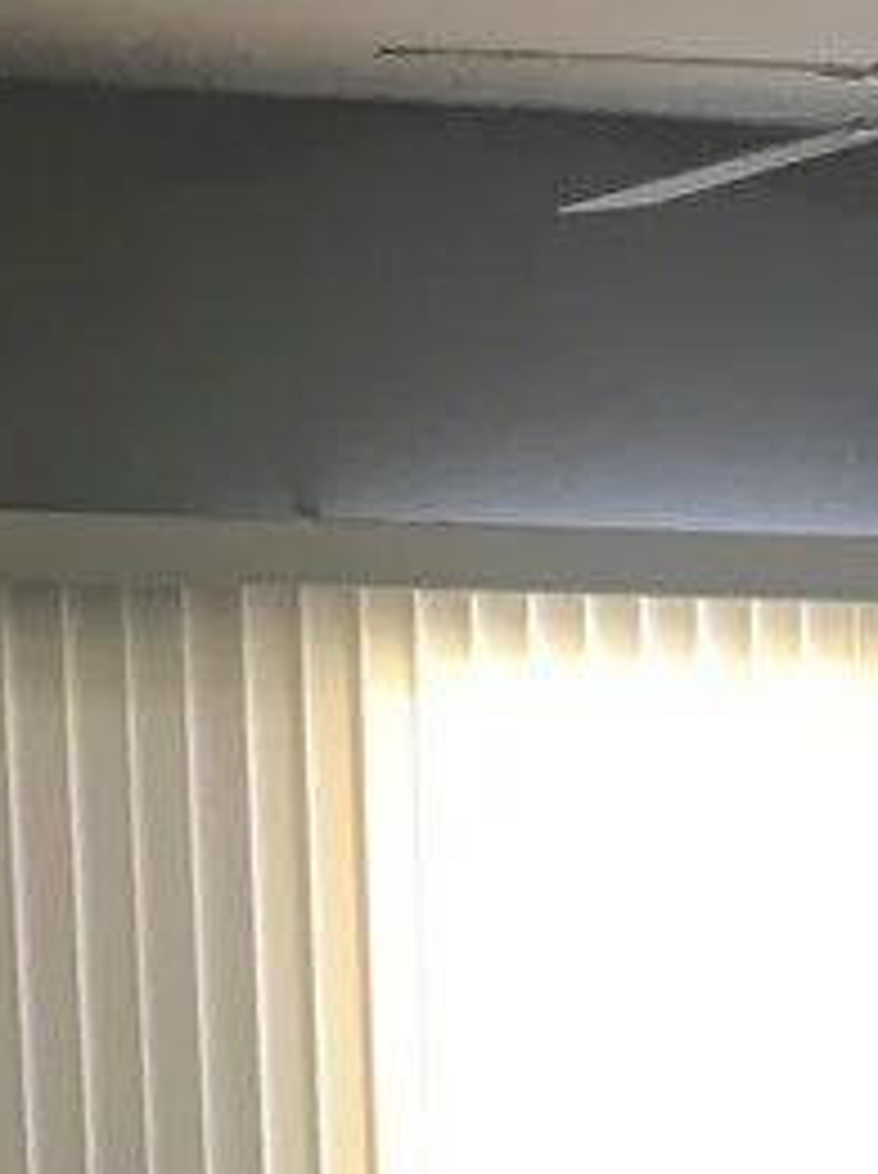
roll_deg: -0.9
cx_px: 1022
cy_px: 1579
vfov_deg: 16.8
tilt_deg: -11.2
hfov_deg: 13.1
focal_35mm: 110
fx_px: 3729
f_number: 1.8
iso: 50
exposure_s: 1/15
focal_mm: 3.99
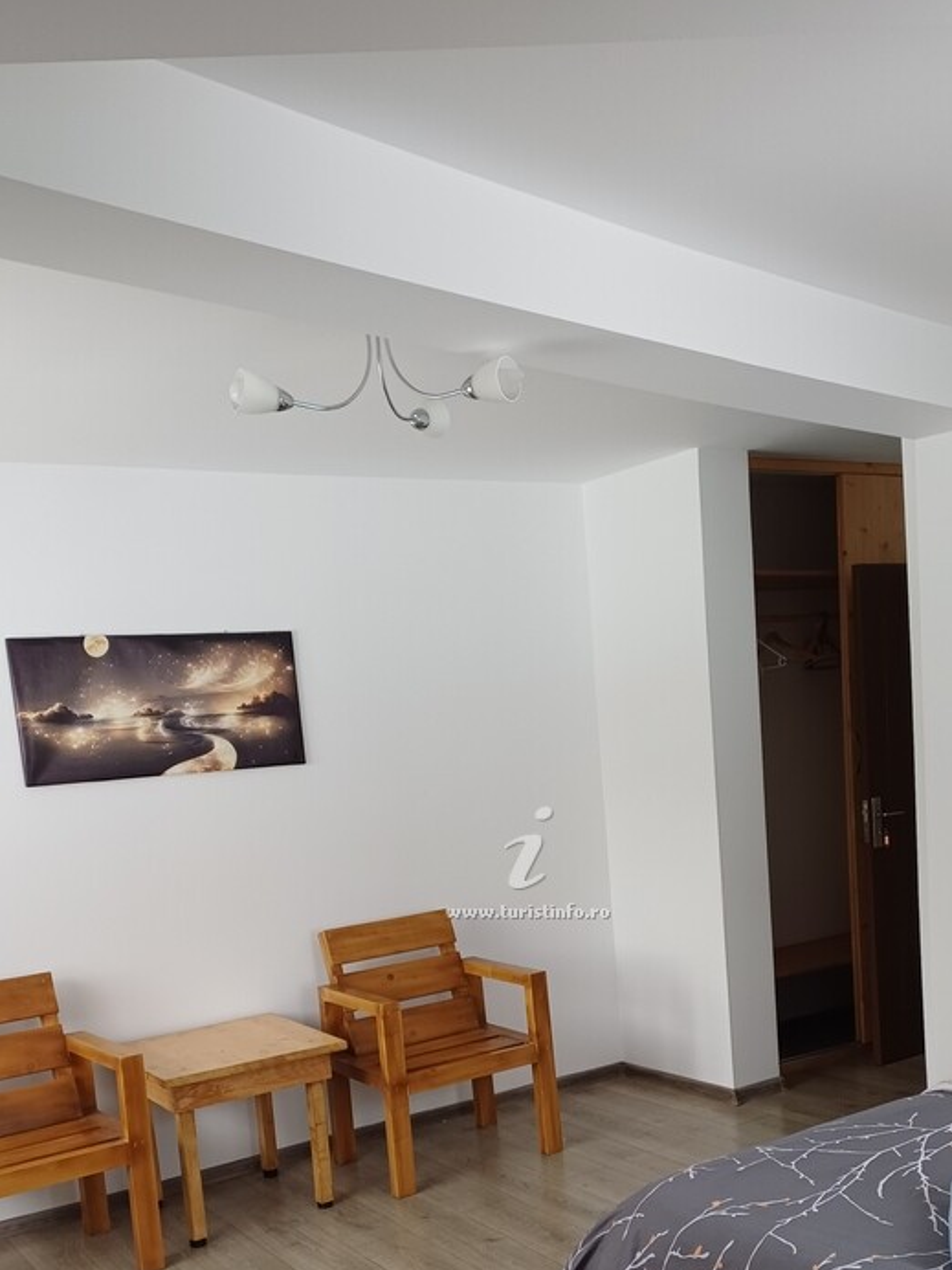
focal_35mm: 37
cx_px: 556
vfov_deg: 48.9
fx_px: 1357
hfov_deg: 38.6
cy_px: 888
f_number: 1.8
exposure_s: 1/50
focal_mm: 4.65
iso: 160
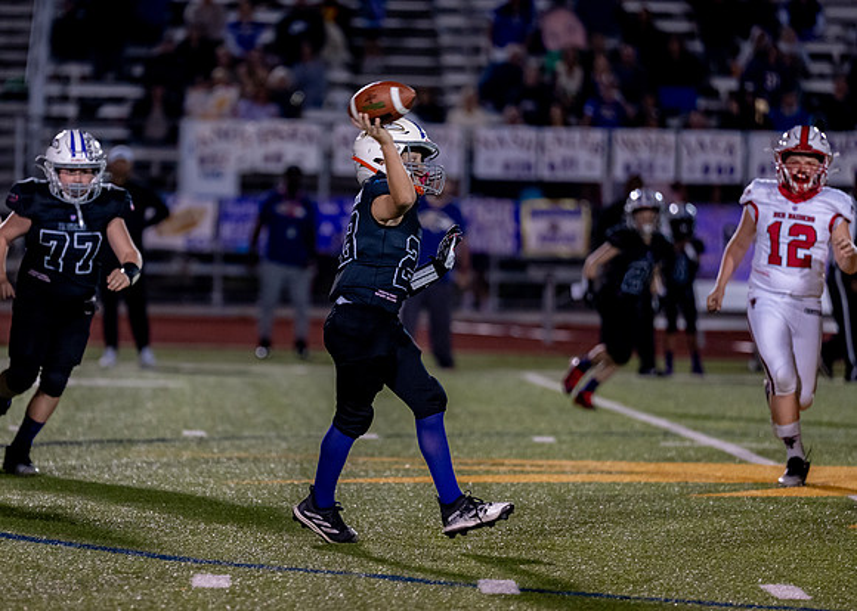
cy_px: 326
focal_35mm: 252
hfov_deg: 8.0
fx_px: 6124
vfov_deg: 5.7
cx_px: 316
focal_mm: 200
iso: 2500
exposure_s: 1/1000
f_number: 2.8
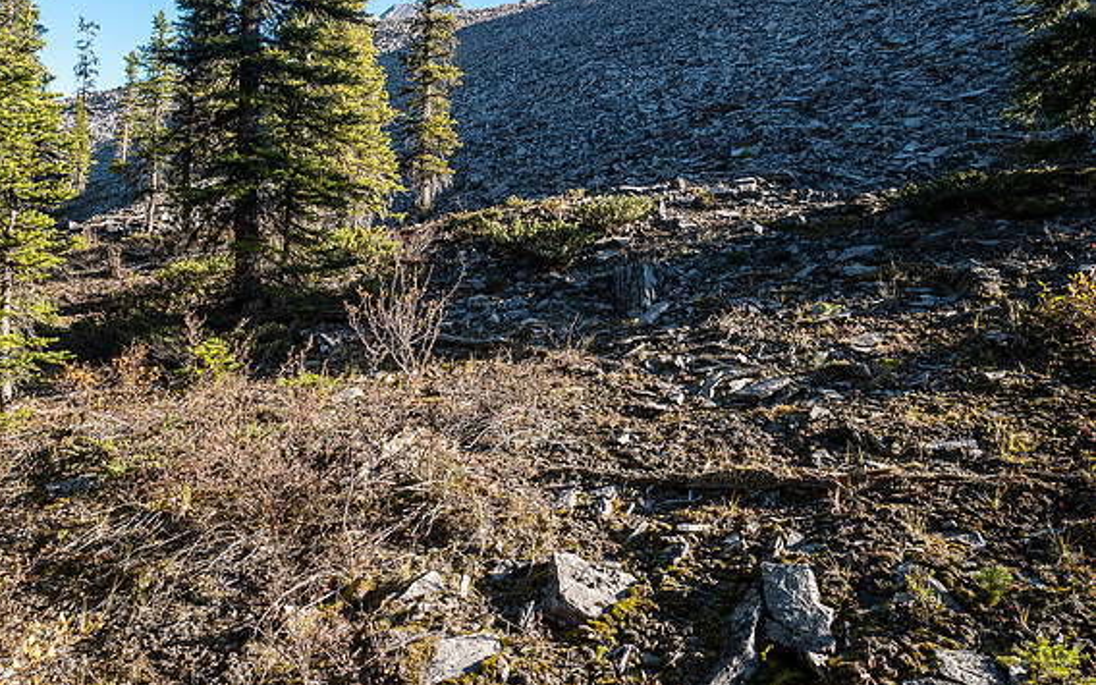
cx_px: 538
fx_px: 777
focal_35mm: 26
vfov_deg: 47.3
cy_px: 269
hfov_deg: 70.4
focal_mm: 12
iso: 200
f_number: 8
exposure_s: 1/80
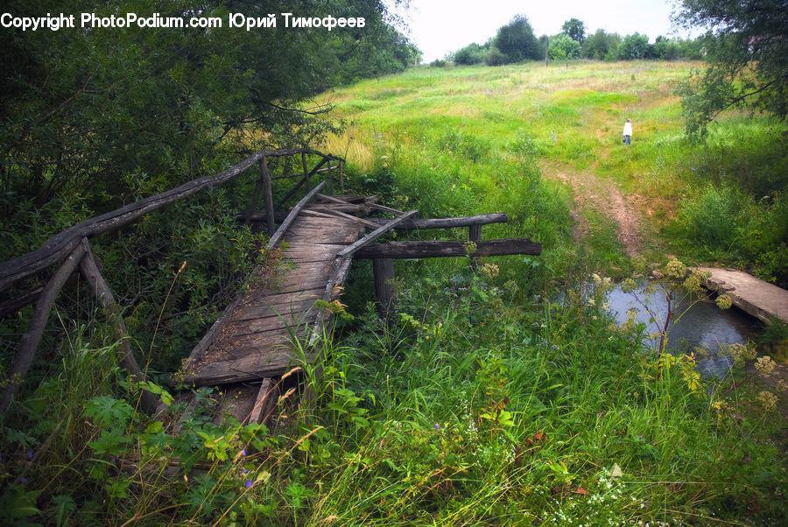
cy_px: 264
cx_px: 394
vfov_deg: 48.0
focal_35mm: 27
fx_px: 592
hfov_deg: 67.3
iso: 100
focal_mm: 18
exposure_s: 1/125
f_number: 3.5
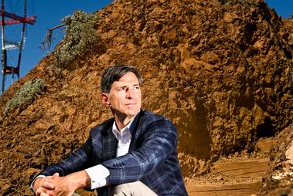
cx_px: 112
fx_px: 464
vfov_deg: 23.6
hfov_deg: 34.9
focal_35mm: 57
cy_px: 137
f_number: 4.8
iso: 100
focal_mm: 31
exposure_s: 1/1500
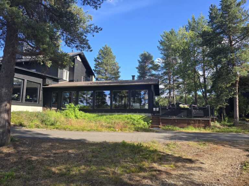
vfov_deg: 58.9
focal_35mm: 23
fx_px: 165
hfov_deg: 73.9
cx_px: 124
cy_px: 93
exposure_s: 1/240
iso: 12
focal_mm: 6.3
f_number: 1.7
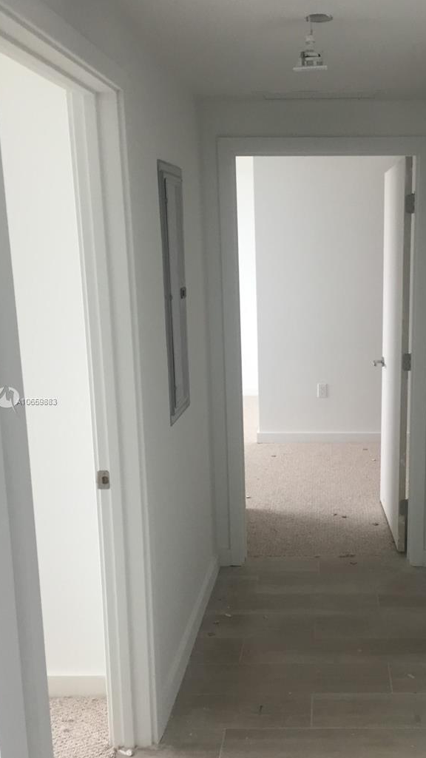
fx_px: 744
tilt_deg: -12.4
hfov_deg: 31.4
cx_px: 323
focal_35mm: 37
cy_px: 402
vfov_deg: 54.0
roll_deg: +0.1
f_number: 2.2
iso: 32
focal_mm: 4.15
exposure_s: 1/30
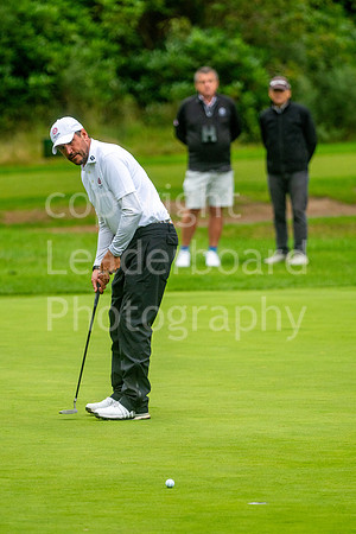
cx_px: 178
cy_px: 267
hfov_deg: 3.1
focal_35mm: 450
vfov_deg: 4.6
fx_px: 6674
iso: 800
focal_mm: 300
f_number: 4
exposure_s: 1/1250
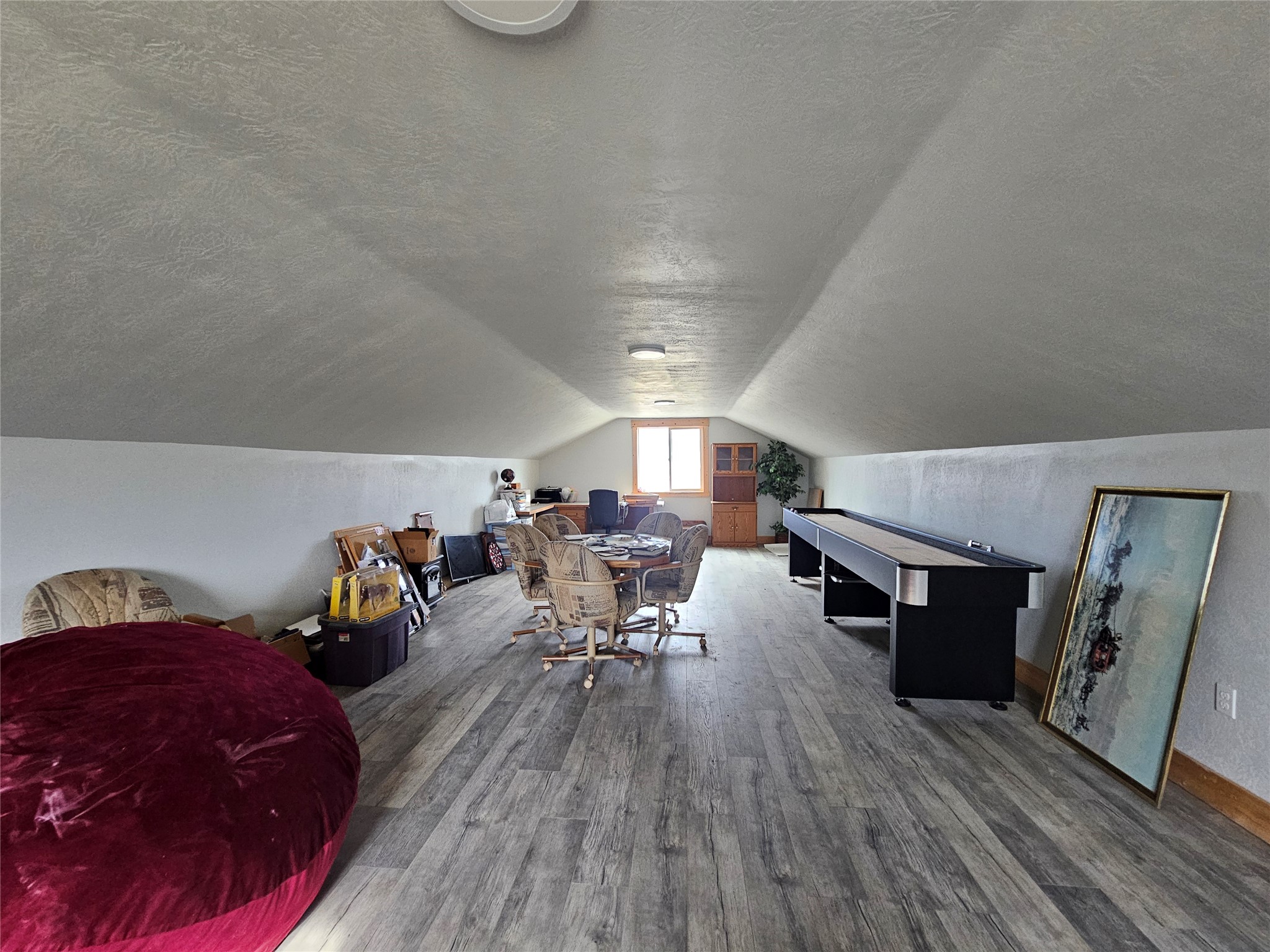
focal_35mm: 13
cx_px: 635
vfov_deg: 89.9
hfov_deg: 106.2
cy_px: 476
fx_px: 477
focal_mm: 2.2
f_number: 2.2
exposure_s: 1/30
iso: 400
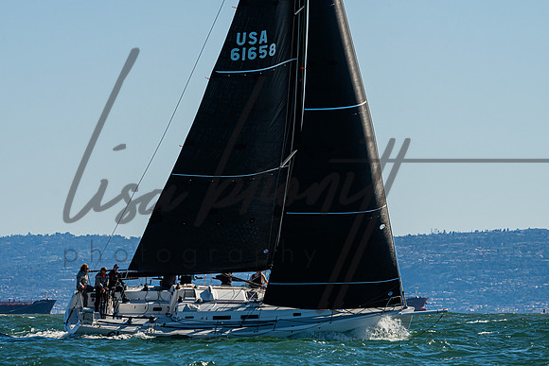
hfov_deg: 6.8
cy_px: 158
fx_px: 4588
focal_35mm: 301
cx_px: 250
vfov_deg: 4.6
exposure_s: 1/2000
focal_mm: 220
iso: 400
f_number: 8
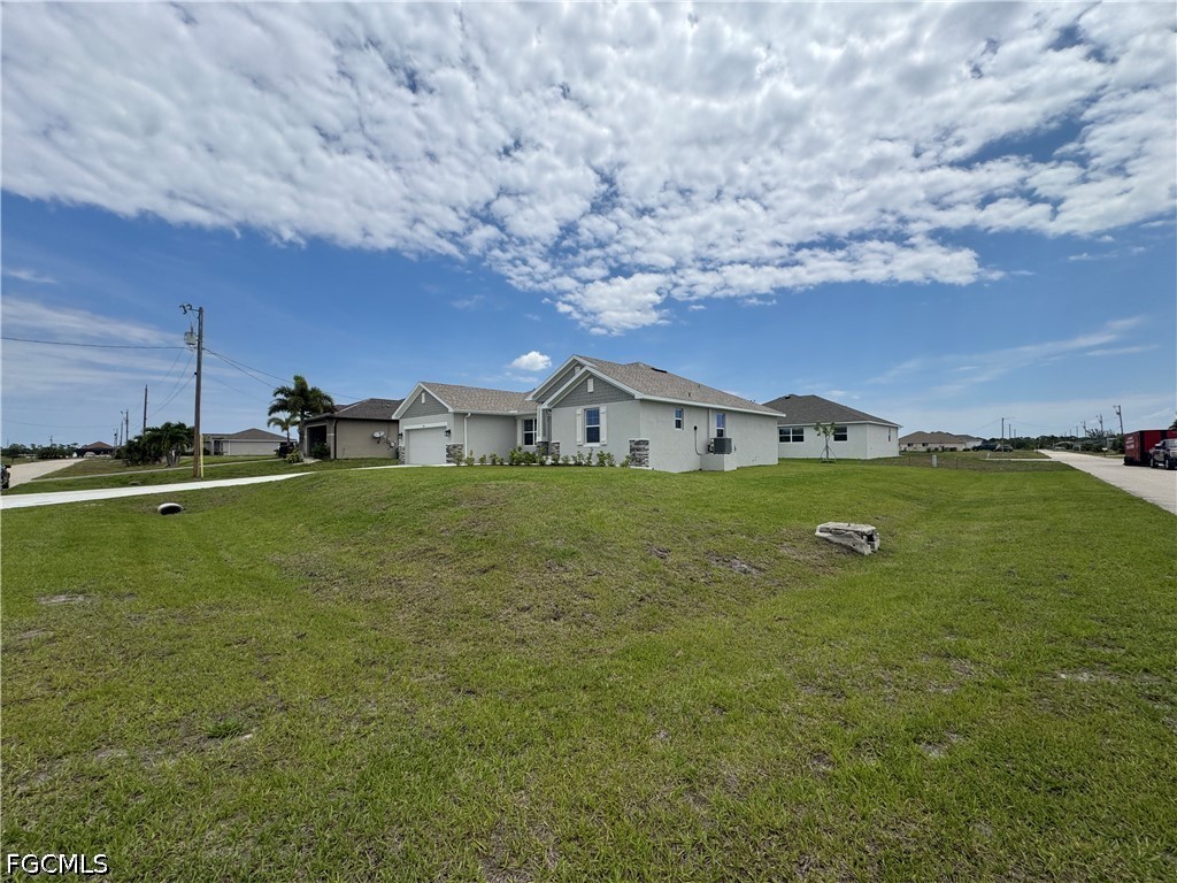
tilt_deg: +0.5
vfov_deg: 85.7
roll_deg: -0.5
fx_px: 476
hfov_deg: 102.1
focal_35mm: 14
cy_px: 442
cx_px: 588
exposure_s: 1/2985
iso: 50
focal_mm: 2.22
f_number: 2.2
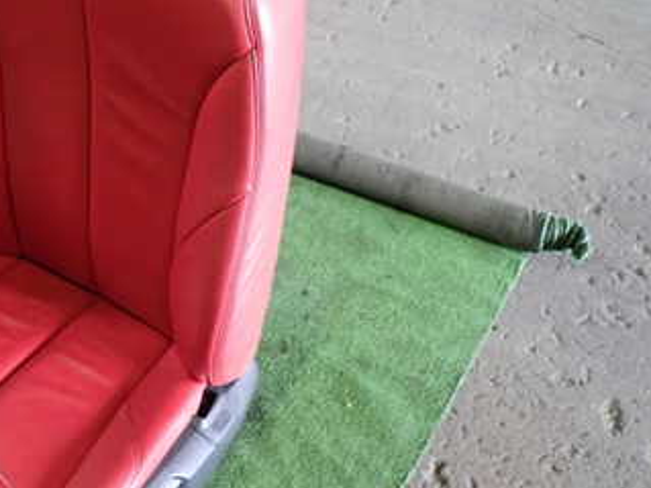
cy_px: 245
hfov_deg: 37.9
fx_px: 884
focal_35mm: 47
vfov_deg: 30.9
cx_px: 73
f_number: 2
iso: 400
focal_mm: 4.5
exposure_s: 1/30
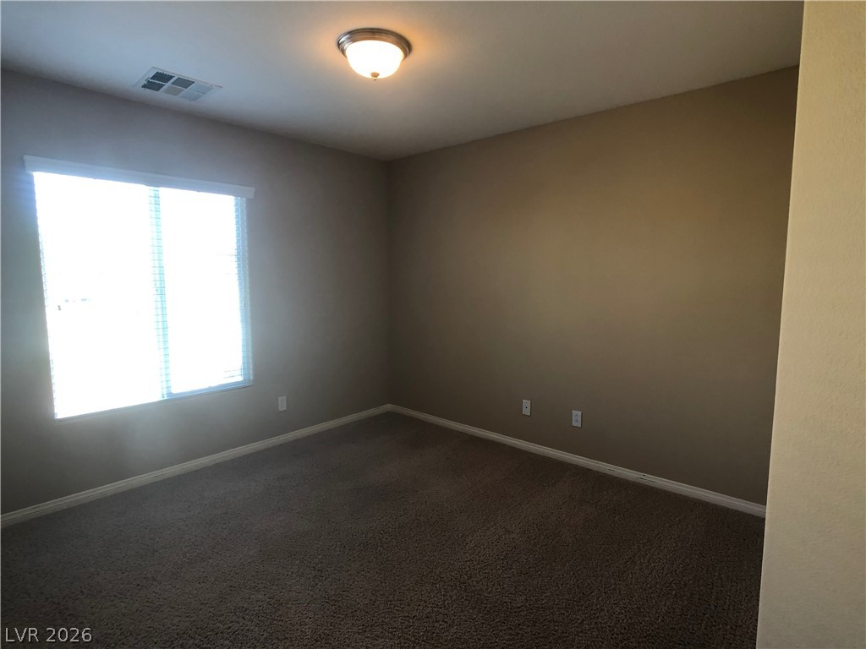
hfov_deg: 63.4
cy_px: 324
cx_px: 433
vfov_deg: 49.7
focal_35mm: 28
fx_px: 700
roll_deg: +0.8
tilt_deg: -6.2
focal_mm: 4
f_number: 1.8
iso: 32
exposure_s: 1/30
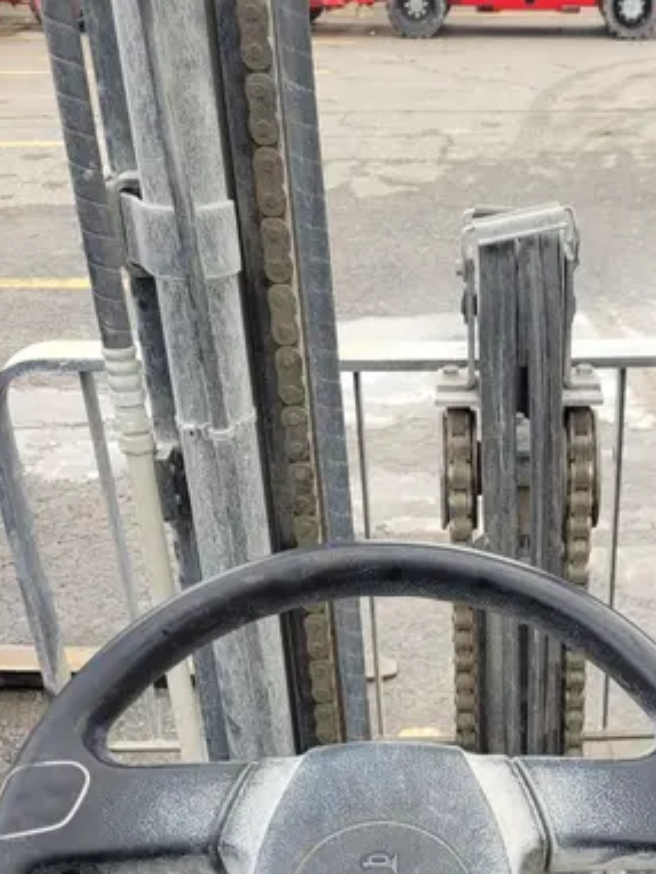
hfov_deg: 28.6
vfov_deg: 35.9
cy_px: 786
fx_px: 1263
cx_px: 509
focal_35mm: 50
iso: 40
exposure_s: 1/127
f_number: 1.8
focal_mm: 5.4
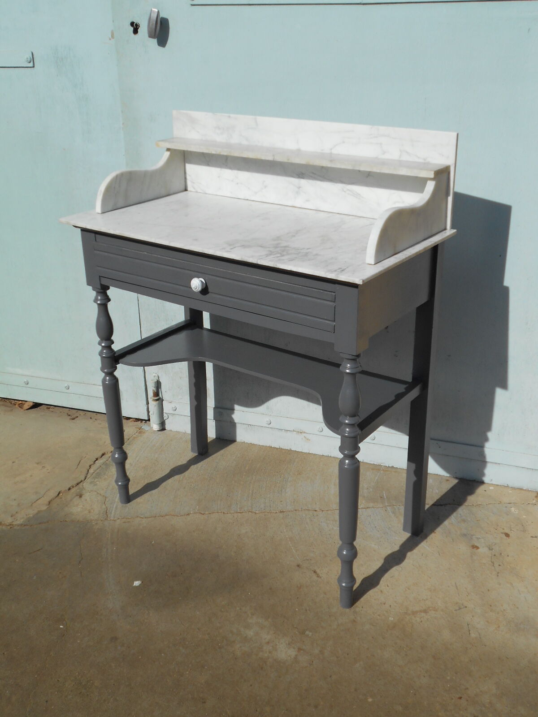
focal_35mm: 39
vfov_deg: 47.9
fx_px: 808
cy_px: 358
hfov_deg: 36.8
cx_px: 269
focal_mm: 6.7
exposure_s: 1/1250
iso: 80
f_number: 3.9
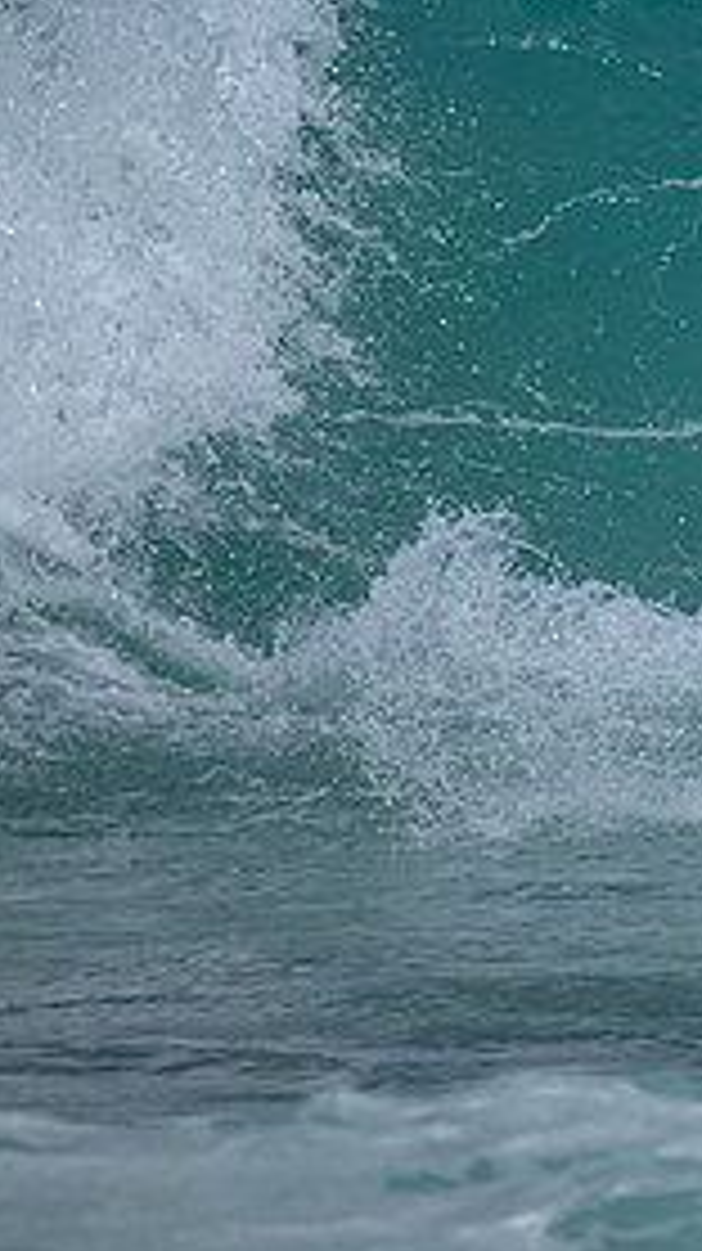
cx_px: 1536
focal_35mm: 2133
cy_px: 231
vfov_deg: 1.0
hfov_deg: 0.6
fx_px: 70714
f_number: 6.3
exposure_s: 1/2500
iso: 250
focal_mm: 800
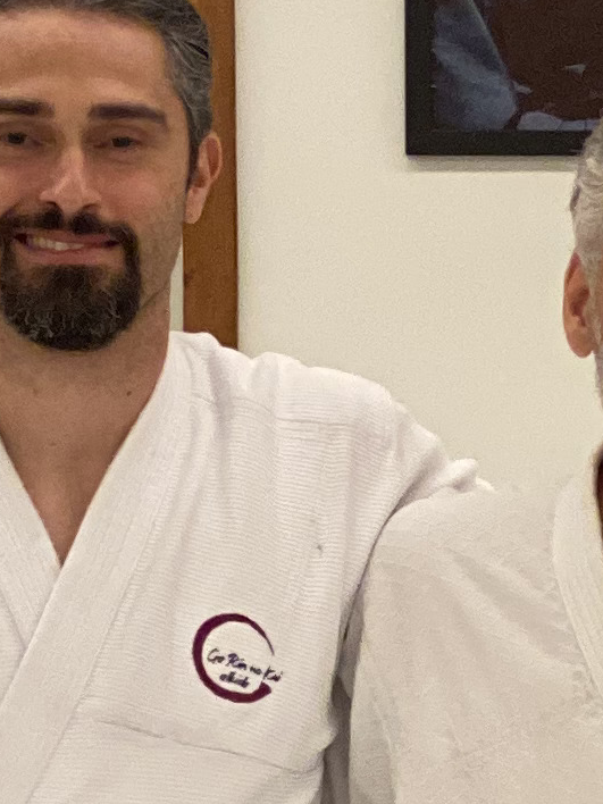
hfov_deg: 4.9
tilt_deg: -1.1
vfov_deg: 6.7
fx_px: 6875
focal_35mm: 296
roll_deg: -0.4
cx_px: 1346
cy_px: 569
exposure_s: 1/120
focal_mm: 6
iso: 160
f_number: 2
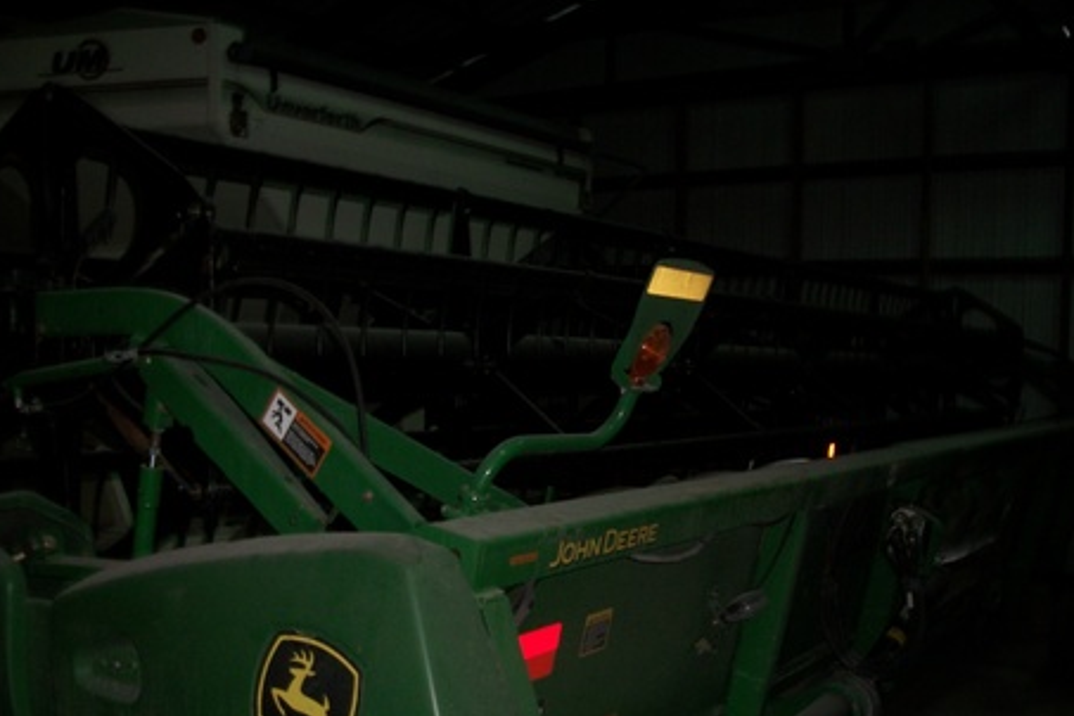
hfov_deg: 48.5
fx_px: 1193
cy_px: 479
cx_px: 529
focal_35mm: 40
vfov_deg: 33.1
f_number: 2.9
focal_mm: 5.7
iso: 80
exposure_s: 1/30
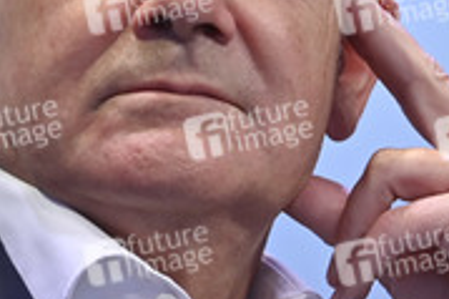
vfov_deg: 2.7
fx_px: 6280
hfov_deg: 4.1
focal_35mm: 504
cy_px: 68
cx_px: 182
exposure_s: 1/400
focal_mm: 200
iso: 500
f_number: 2.8
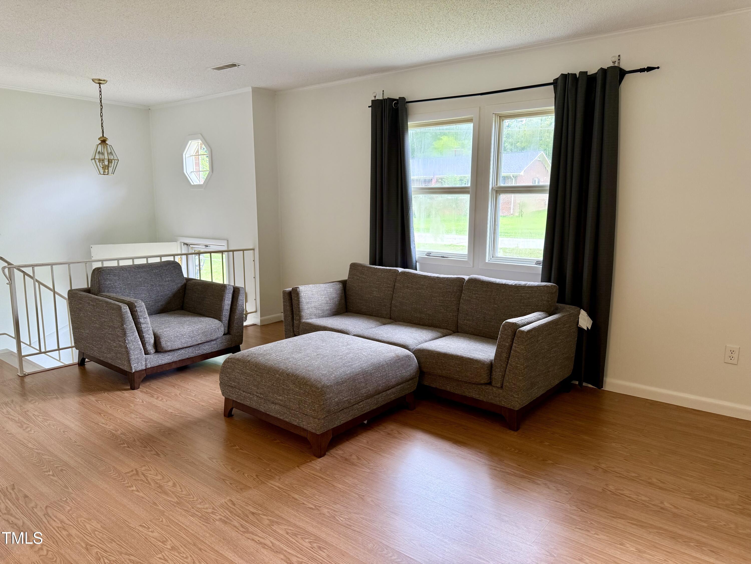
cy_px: 282
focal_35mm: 24
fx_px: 521
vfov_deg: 56.8
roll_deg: -1.0
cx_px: 376
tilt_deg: -8.0
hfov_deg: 71.6
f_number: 1.78
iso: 160
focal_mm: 6.76
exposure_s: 1/135
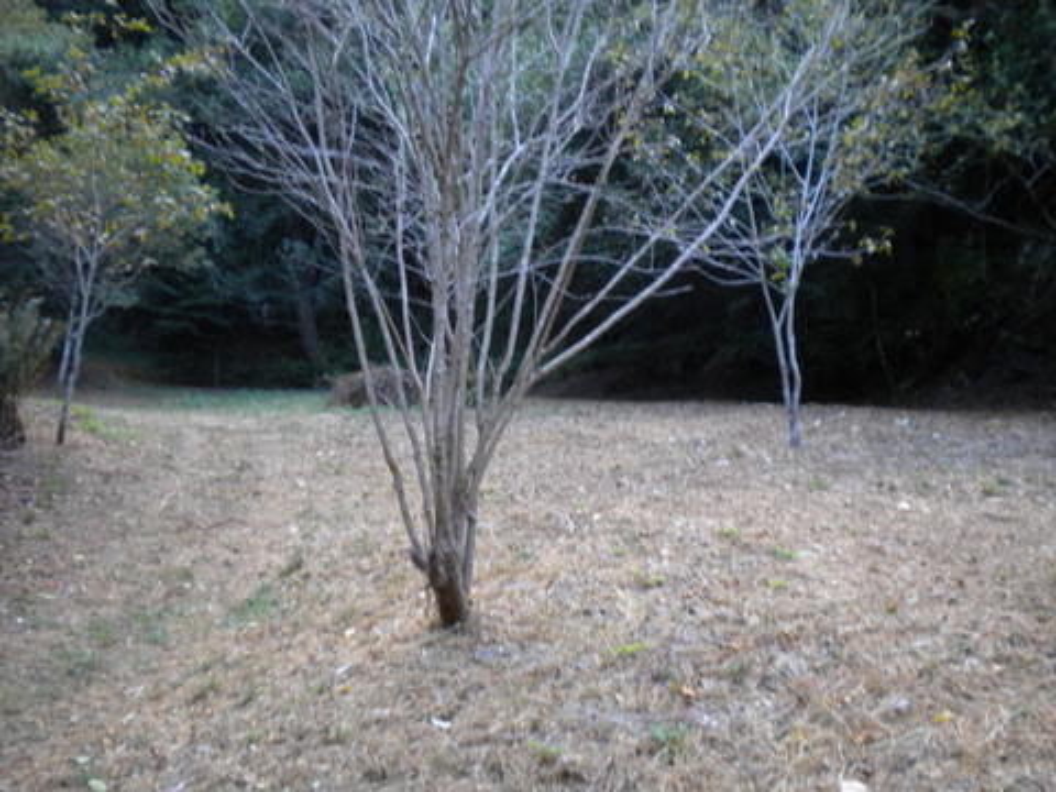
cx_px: 528
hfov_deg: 45.8
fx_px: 1251
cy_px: 396
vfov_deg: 35.1
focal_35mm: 41
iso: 253
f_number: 3.5
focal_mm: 7.4
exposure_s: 1/59.2
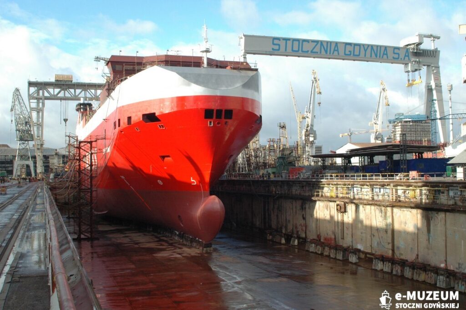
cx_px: 233
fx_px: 563
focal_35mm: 44
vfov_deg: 30.8
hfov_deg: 45.0
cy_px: 155
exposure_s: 1/125
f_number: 14
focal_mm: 29
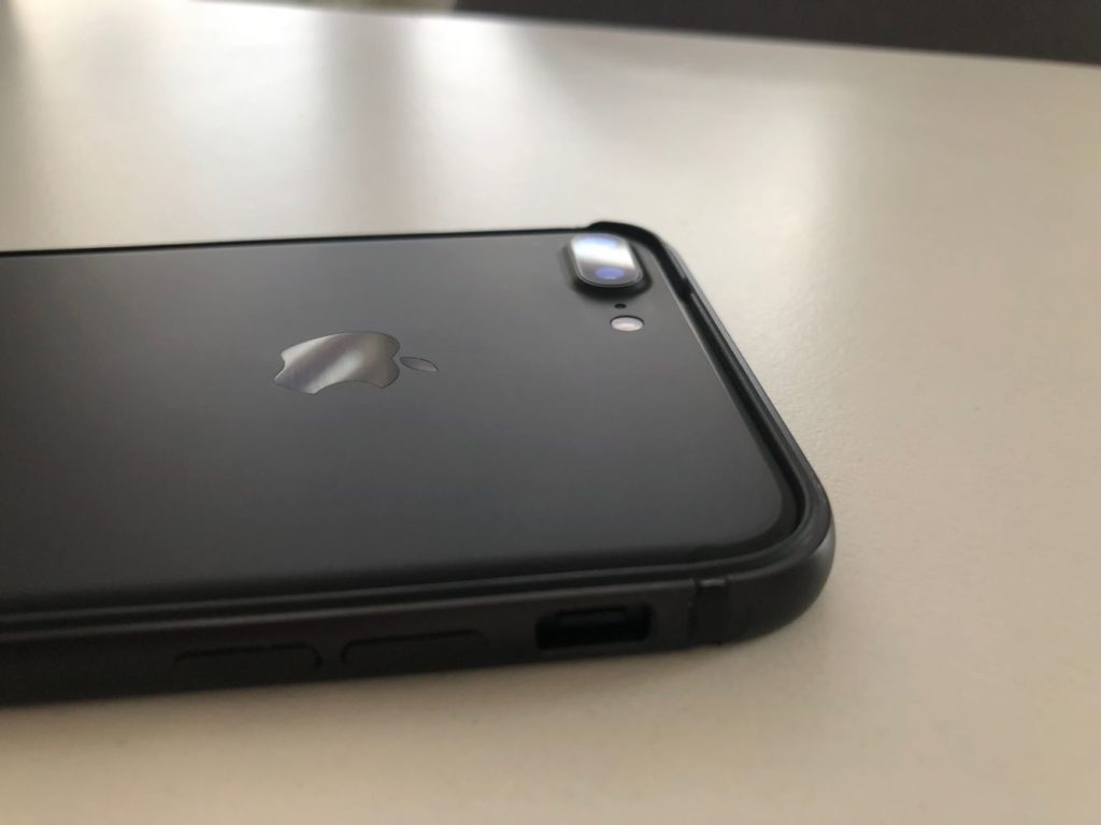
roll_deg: -0.1
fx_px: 891
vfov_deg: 49.7
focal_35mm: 28
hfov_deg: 63.4
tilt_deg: -32.9
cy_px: 412
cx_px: 550
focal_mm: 3.99
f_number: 1.8
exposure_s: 1/120
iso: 64
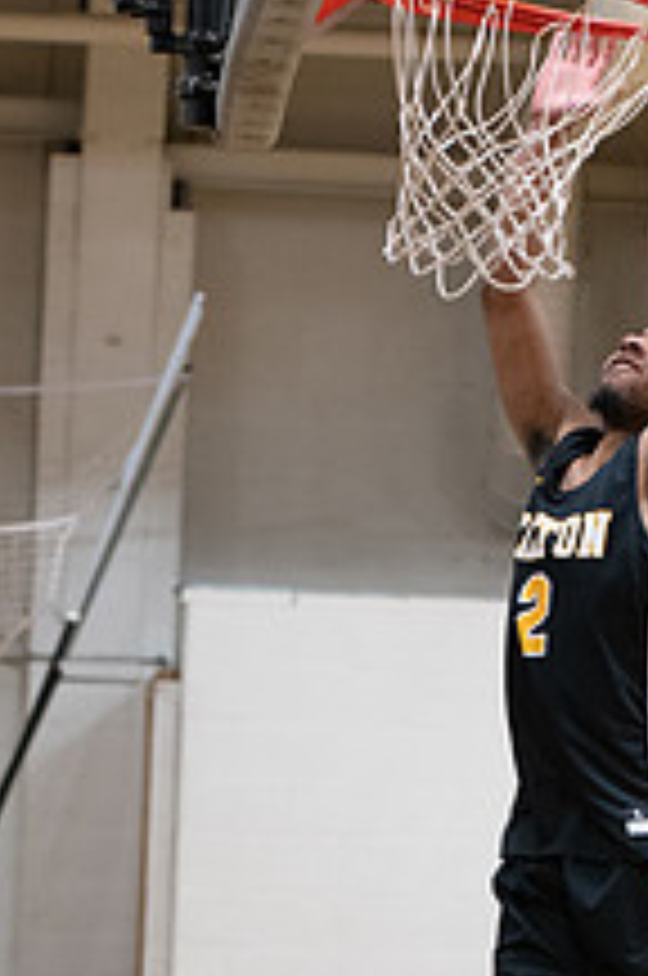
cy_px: 855
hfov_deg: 6.3
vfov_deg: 9.4
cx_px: 544
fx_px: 5904
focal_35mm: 218
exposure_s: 1/200
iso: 2000
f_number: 2.8
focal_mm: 70
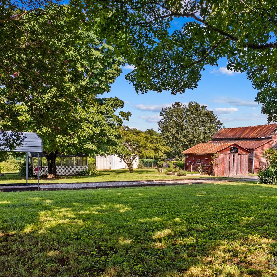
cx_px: 182
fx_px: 263
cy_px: 135
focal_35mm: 29
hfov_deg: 54.6
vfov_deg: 55.6
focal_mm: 8.38
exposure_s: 1/250
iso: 100
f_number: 2.8
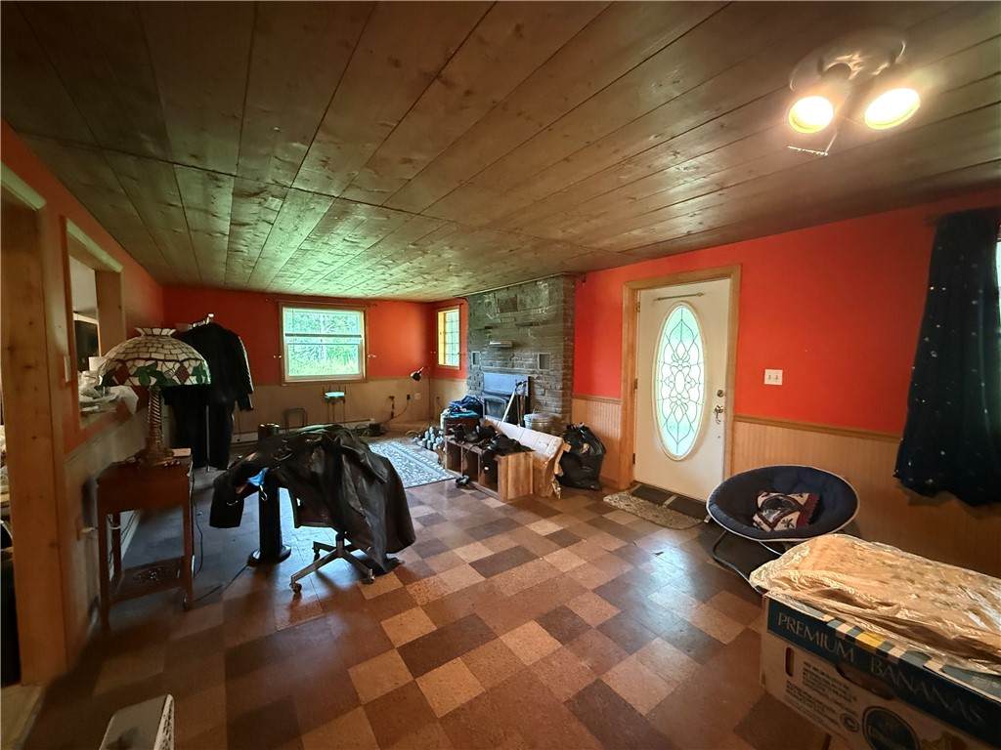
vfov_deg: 85.7
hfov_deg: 102.1
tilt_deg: -3.2
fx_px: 405
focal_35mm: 14
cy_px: 375
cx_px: 500
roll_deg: -0.2
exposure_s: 1/40
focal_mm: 2.22
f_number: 2.2
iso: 1250
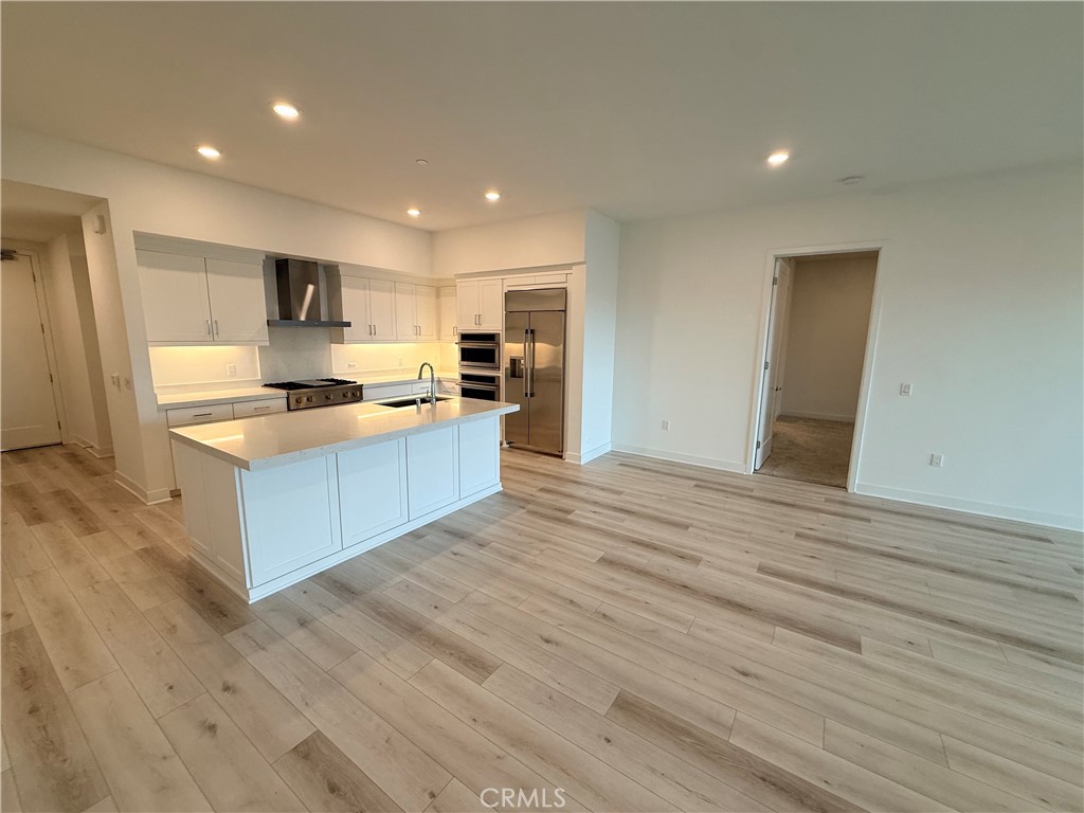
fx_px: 438
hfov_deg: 102.1
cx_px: 542
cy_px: 406
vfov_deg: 85.7
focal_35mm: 14
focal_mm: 2.22
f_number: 2.2
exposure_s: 1/120
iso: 125
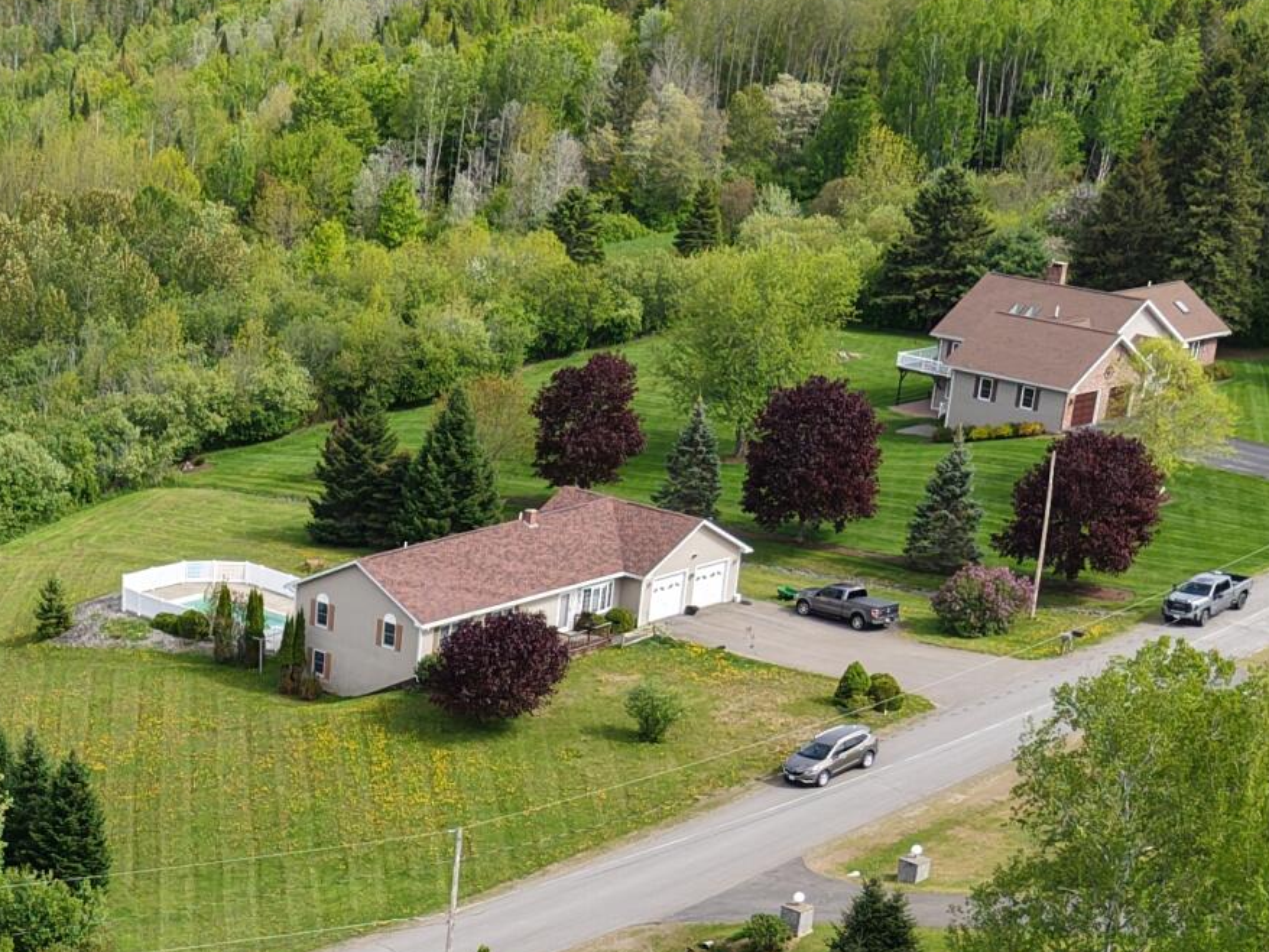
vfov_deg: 17.6
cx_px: -153
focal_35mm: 82
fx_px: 3007
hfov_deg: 22.4
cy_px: 933
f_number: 1.8
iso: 180
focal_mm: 8.67
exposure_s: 1/2500
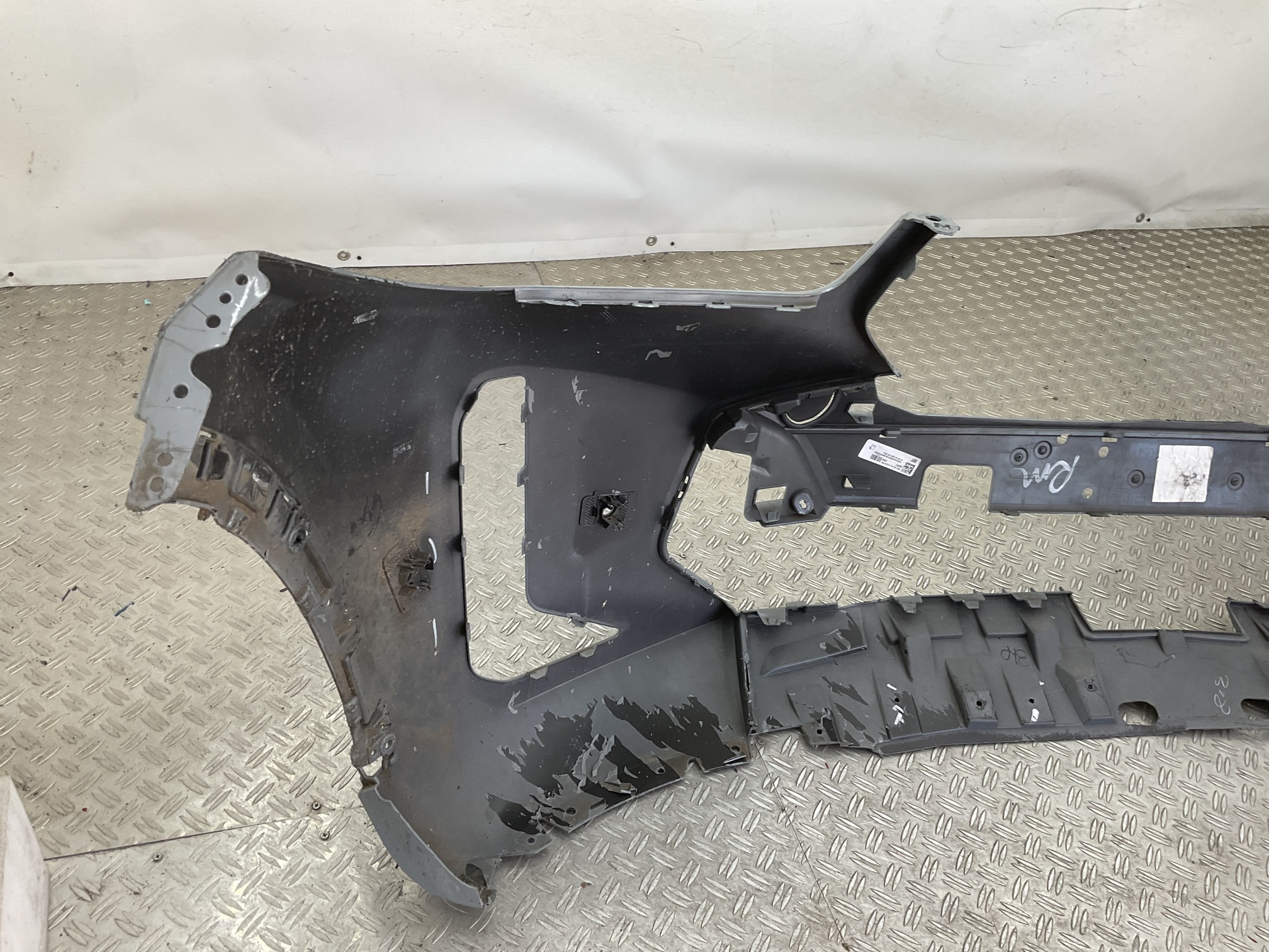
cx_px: 634
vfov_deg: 48.2
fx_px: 1063
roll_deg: -10.4
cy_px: 476
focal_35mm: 29
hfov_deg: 61.7
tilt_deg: -36.2
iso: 20
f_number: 1.8
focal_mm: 3
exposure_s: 1/100
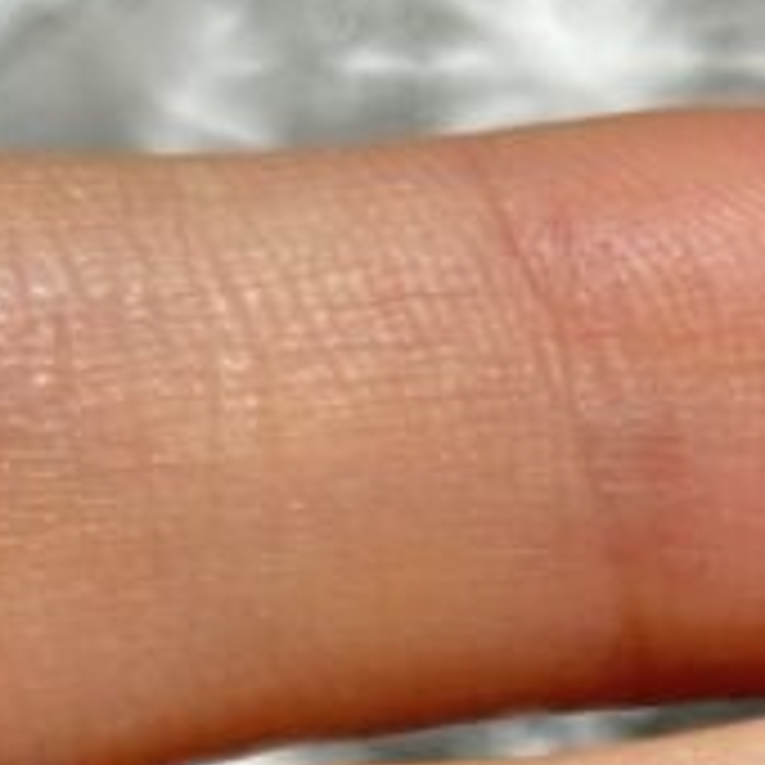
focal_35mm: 216
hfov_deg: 8.1
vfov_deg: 7.7
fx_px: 5401
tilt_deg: -51.6
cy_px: 1696
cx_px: 459
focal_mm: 5.96
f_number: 1.6
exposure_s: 1/100
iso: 40
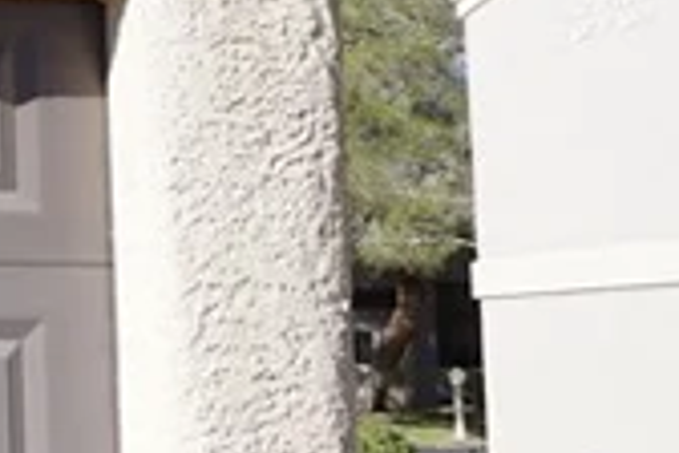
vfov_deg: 18.7
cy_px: 269
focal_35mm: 73
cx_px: -582
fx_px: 1377
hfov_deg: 19.6
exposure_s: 1/200
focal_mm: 12
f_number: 9
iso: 160
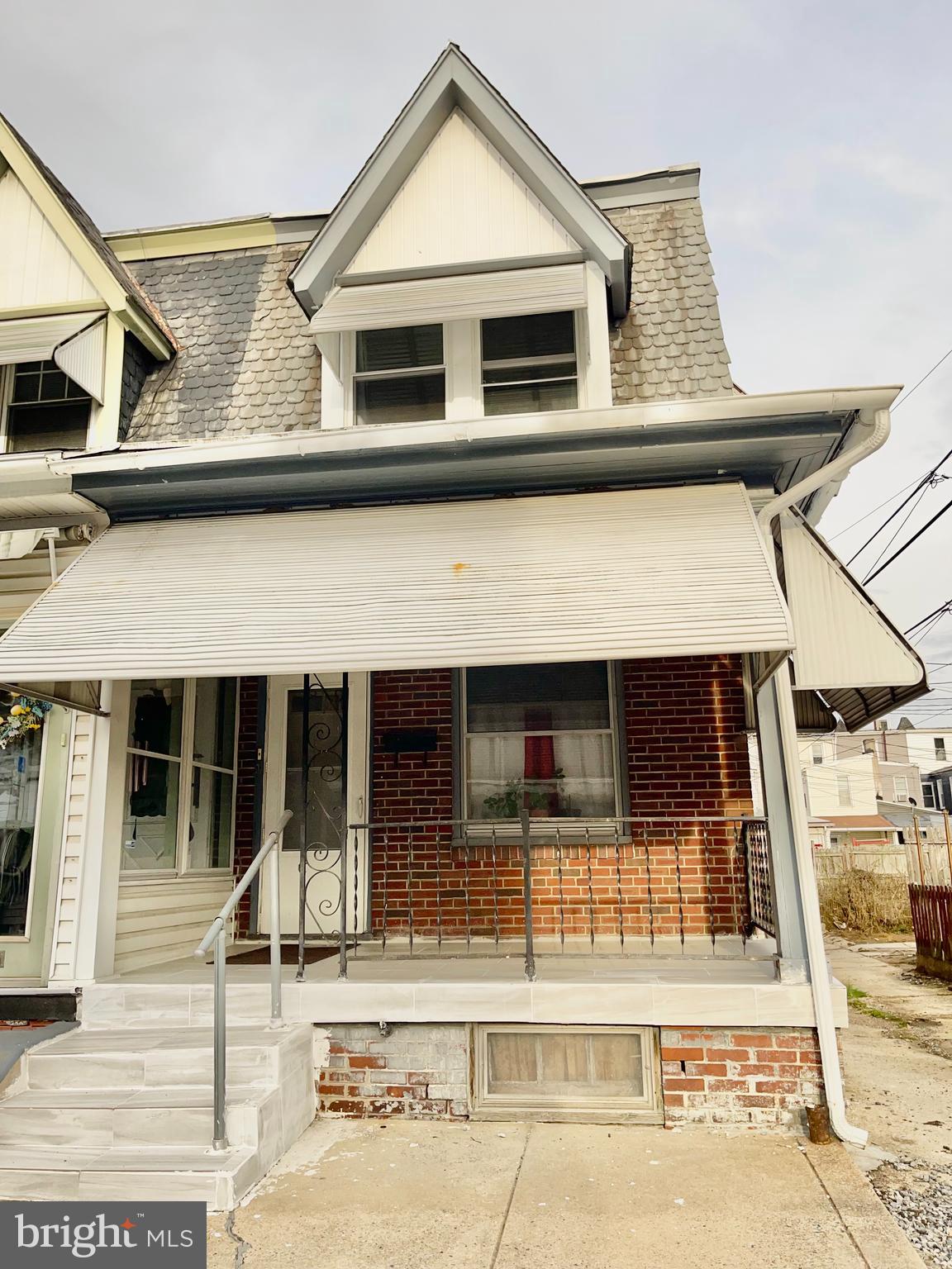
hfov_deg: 54.9
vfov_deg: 69.4
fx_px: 917
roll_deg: +1.2
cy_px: 634
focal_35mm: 25
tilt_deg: +13.5
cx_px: 476
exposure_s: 1/1323
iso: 40
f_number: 1.6
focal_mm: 5.1
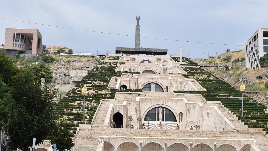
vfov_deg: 17.1
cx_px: 146
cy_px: 86
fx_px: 502
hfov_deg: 29.9
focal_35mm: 71
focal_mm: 35
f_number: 5
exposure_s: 1/3200
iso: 400
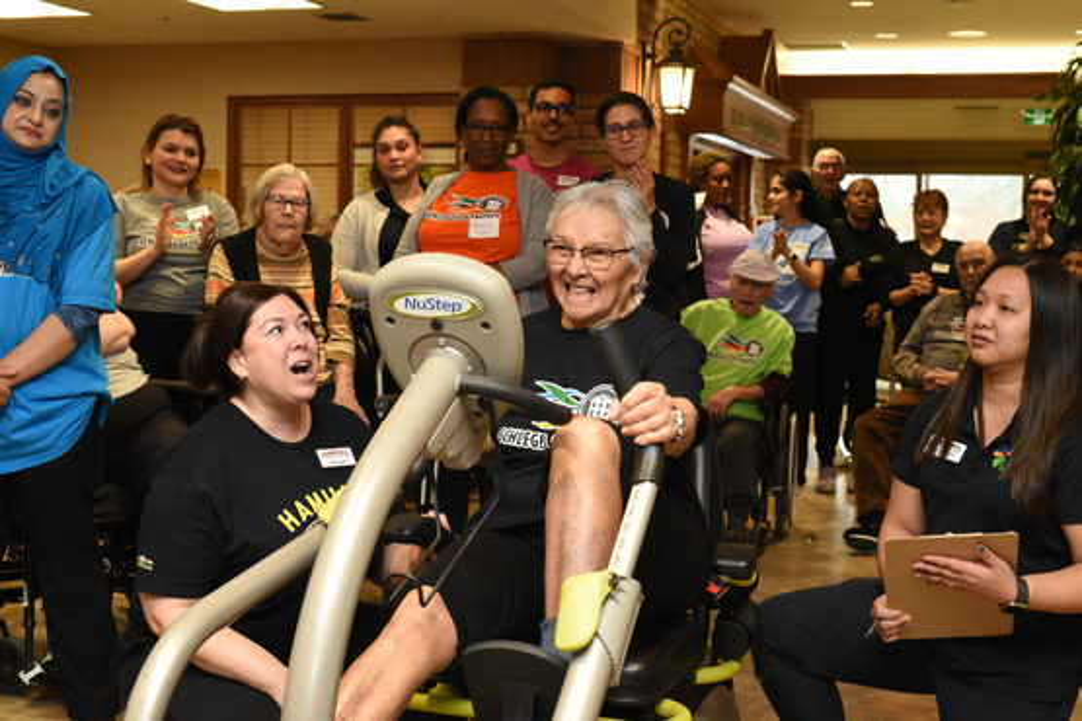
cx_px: 541
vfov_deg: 27.0
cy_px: 360
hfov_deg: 39.6
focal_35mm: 50
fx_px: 1503
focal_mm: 50
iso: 5000
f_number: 8
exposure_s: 1/200
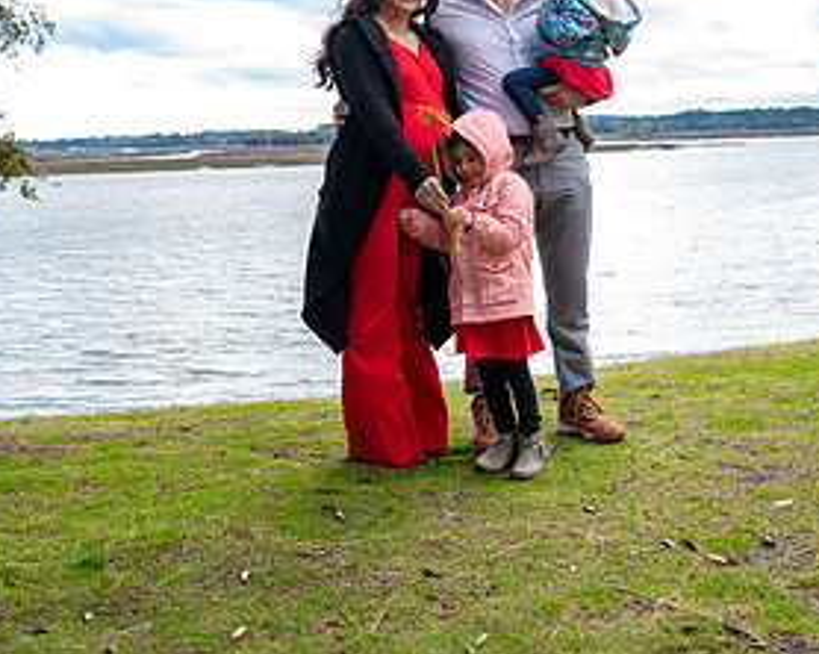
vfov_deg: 31.5
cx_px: 445
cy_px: 165
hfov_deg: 39.5
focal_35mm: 47
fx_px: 1138
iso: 250
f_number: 2.8
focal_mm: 24
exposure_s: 1/320
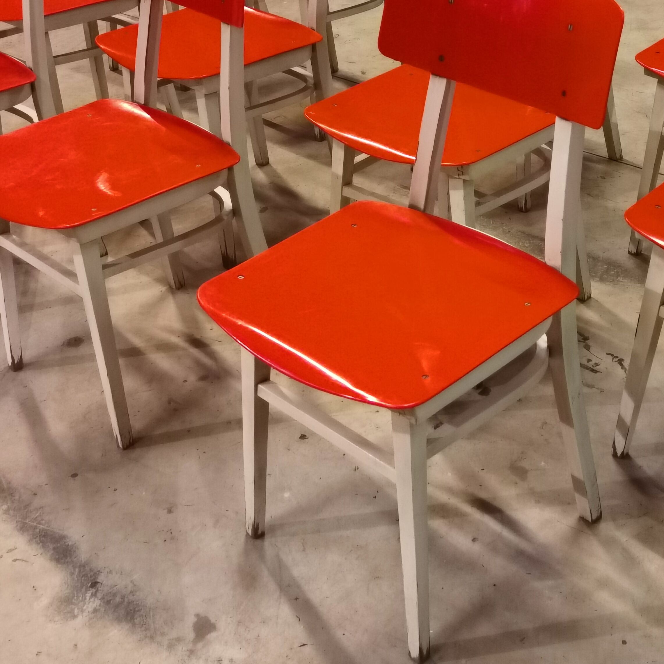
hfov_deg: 36.5
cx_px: 433
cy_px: 247
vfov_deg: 36.6
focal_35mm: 46
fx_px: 998
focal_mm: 6.71
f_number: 1.9
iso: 500
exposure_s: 1/33.3
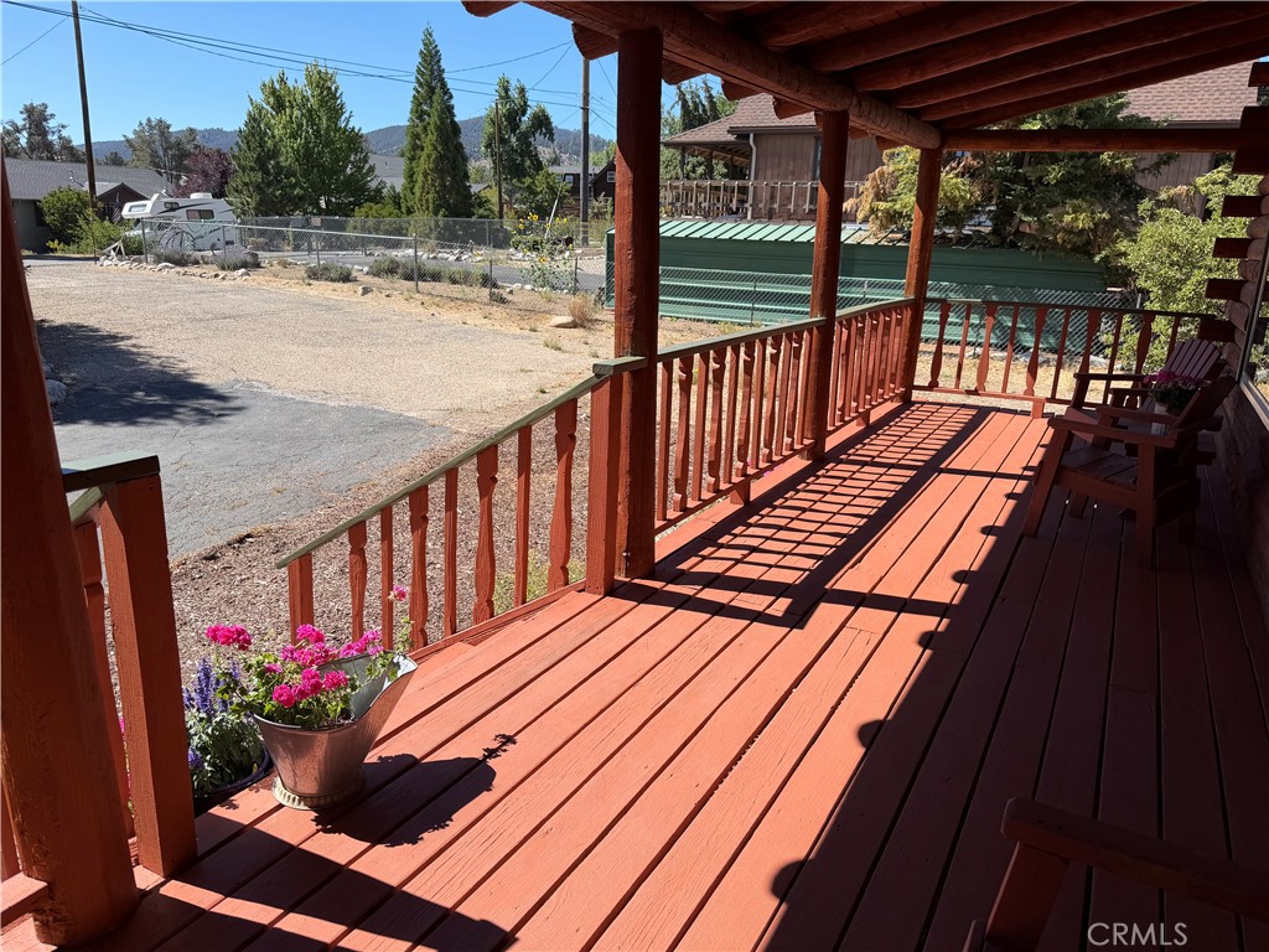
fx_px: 880
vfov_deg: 56.8
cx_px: 634
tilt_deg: -14.9
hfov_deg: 71.6
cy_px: 476
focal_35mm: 24
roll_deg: -2.0
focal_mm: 6.76
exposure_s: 1/2611
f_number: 1.78
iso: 80
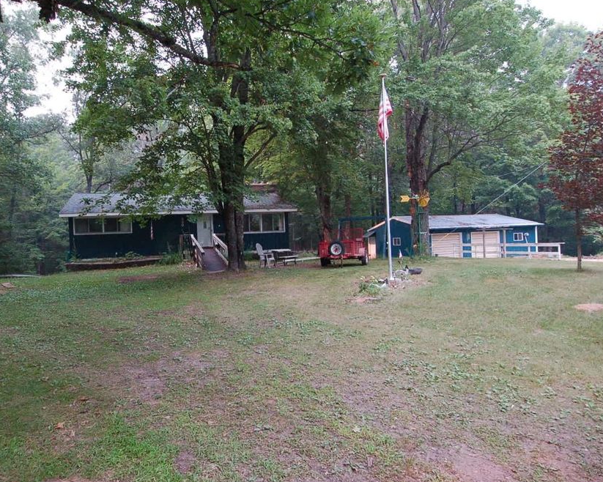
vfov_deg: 65.5
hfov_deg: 77.2
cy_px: 238
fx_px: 375
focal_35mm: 21
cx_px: 256
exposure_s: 1/250
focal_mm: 12
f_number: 8
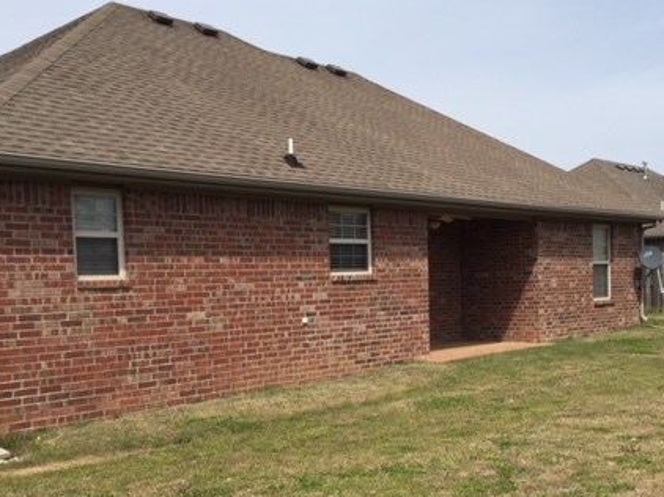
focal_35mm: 44
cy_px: 324
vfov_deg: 32.6
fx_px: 844
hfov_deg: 42.9
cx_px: 367
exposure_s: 1/3300
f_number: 2.2
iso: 32
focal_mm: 4.15
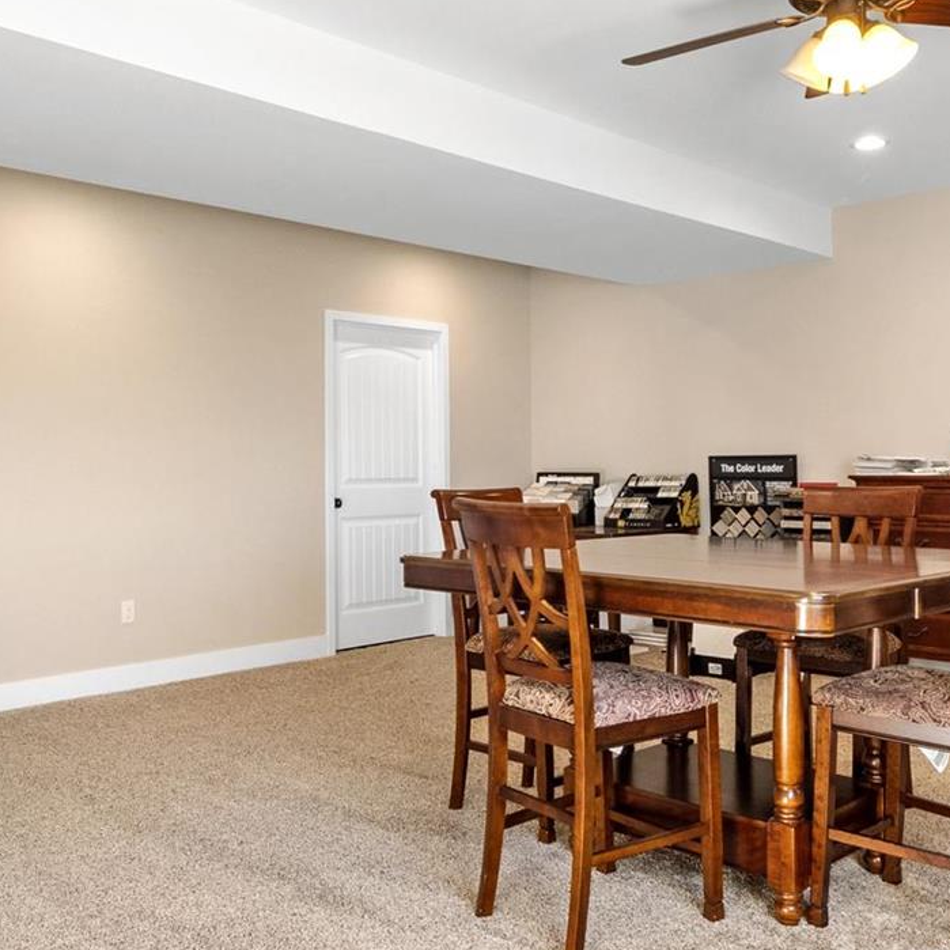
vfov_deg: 47.2
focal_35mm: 35
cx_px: 470
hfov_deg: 47.2
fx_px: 1087
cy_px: 469
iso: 400
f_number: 8
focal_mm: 9
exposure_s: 1/8
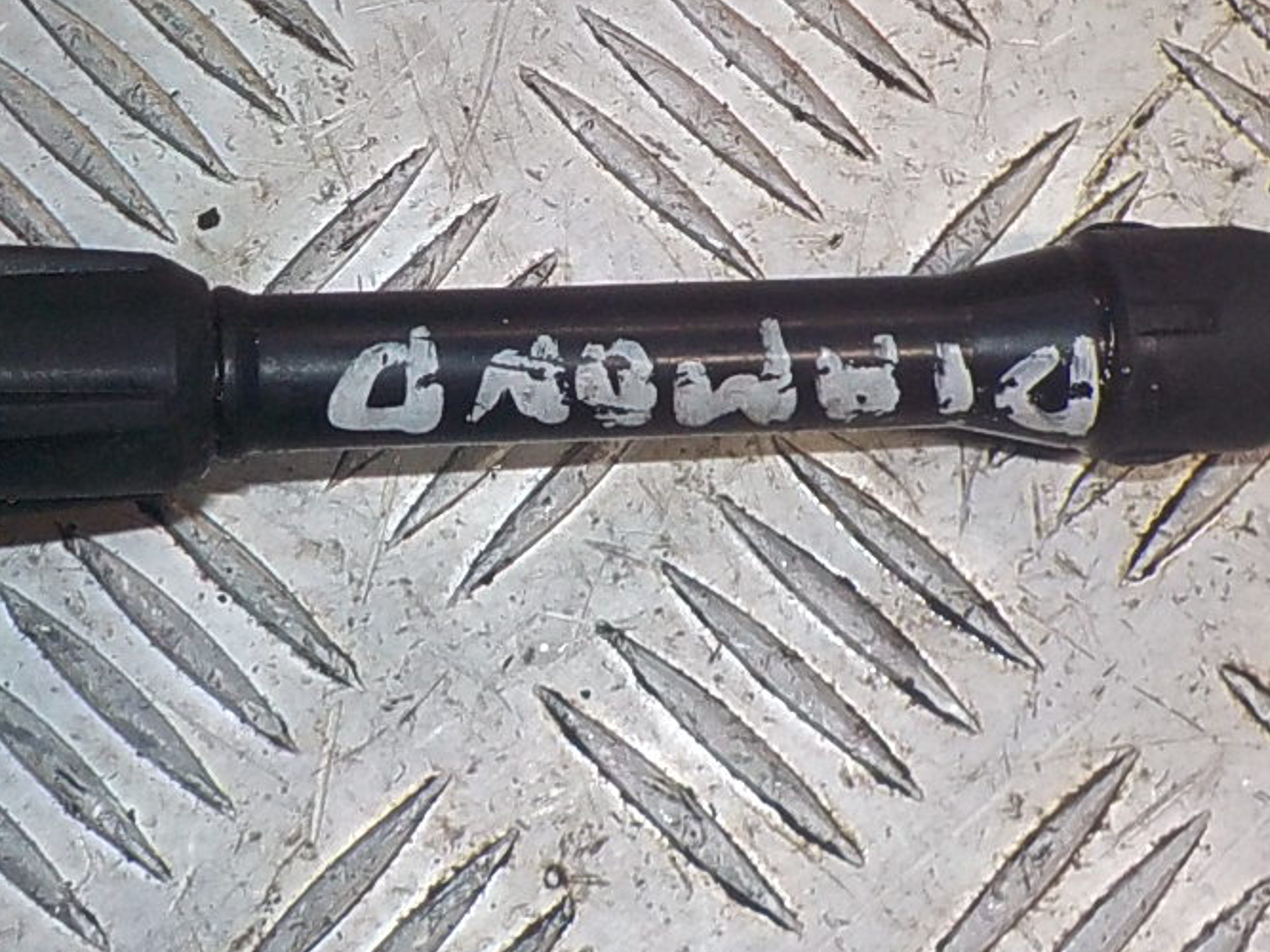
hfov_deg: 26.9
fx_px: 2641
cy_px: 128
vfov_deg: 20.1
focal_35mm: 72
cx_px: 463
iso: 200
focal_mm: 4.1
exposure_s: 1/30
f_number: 3.3
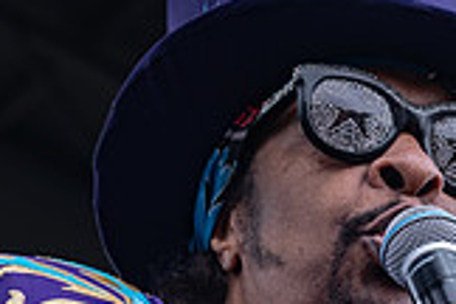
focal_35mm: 222
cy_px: 272
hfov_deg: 9.3
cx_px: 307
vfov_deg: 6.2
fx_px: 2812
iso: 400
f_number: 4
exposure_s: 1/200
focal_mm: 62
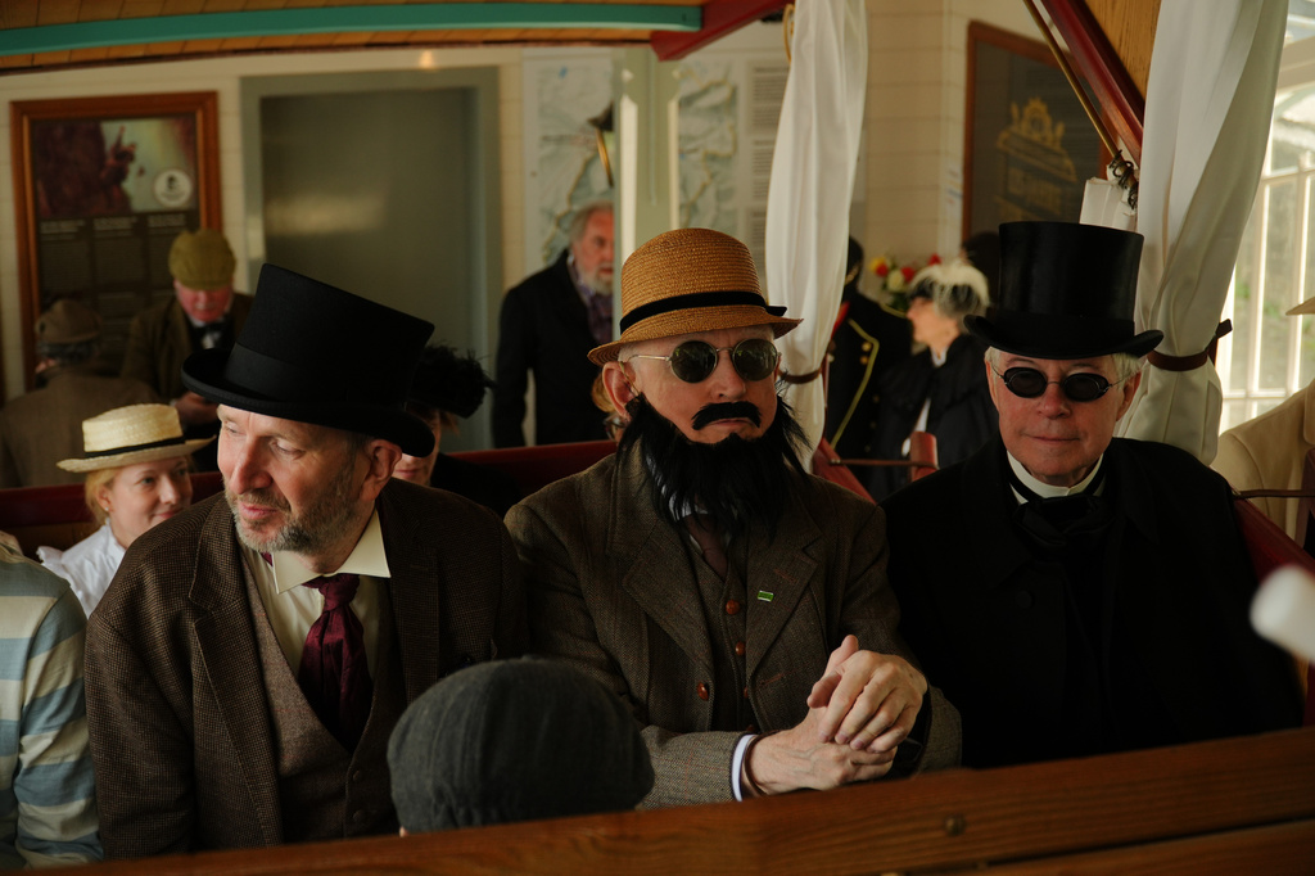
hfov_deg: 31.9
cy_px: 438
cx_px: 658
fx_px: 2300
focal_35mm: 63
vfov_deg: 21.6
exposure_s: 1/100
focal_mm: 42
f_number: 4
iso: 320
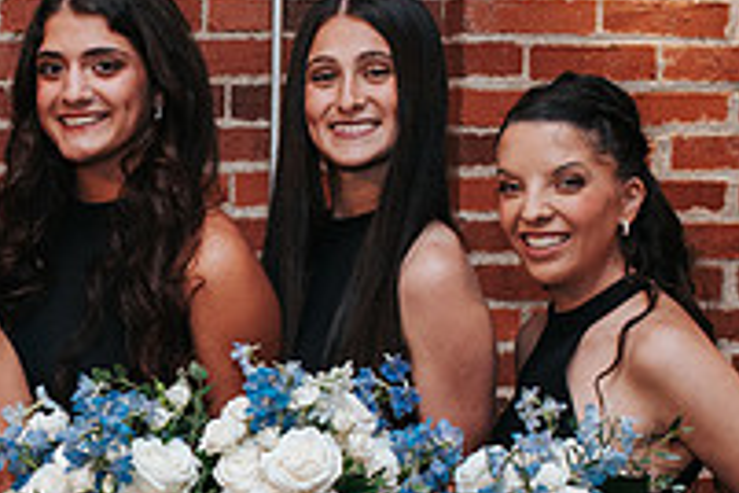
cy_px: 497
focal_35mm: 110
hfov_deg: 17.9
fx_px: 2258
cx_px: -88
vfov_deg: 12.3
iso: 800
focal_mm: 35
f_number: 2.8
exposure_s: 1/125
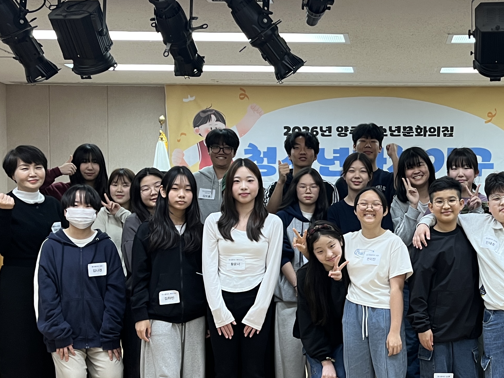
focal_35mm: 54
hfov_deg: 34.6
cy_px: 232
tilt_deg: -0.9
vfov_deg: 27.0
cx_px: 396
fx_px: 786
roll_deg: -0.4
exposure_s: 1/60
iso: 80
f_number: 1.6
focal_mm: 5.1
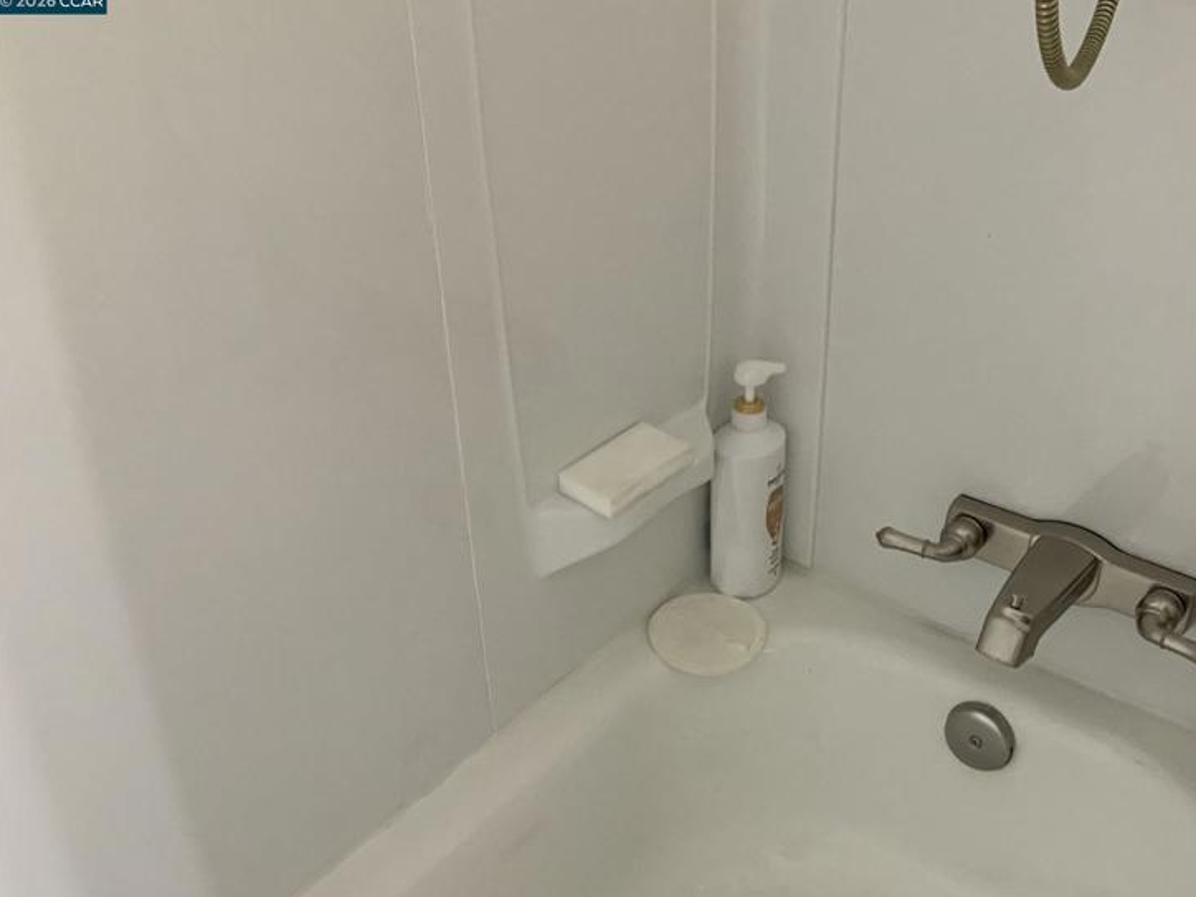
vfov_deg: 34.7
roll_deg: -4.2
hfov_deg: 44.8
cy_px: 621
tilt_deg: -38.1
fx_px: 1417
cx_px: 842
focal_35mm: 41
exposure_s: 1/60
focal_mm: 3
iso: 200
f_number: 1.8
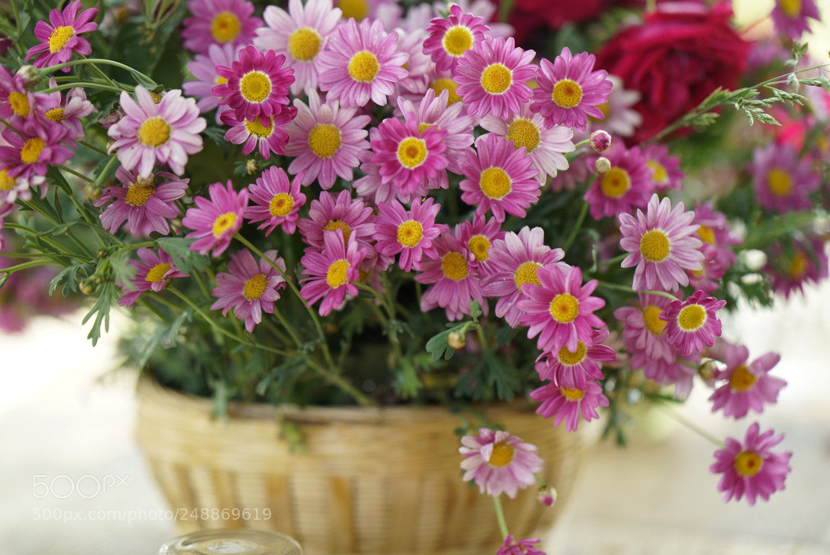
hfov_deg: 23.9
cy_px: 278
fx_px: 1961
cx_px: 415
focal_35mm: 85
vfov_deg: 16.1
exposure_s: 1/80
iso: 100
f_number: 2.5
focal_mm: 85
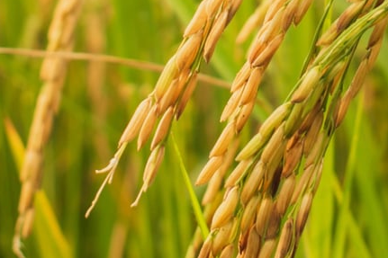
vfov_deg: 9.5
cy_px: -68
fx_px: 1530
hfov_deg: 14.3
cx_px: 344
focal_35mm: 142
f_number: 5.6
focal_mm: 34
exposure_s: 1/125
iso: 100
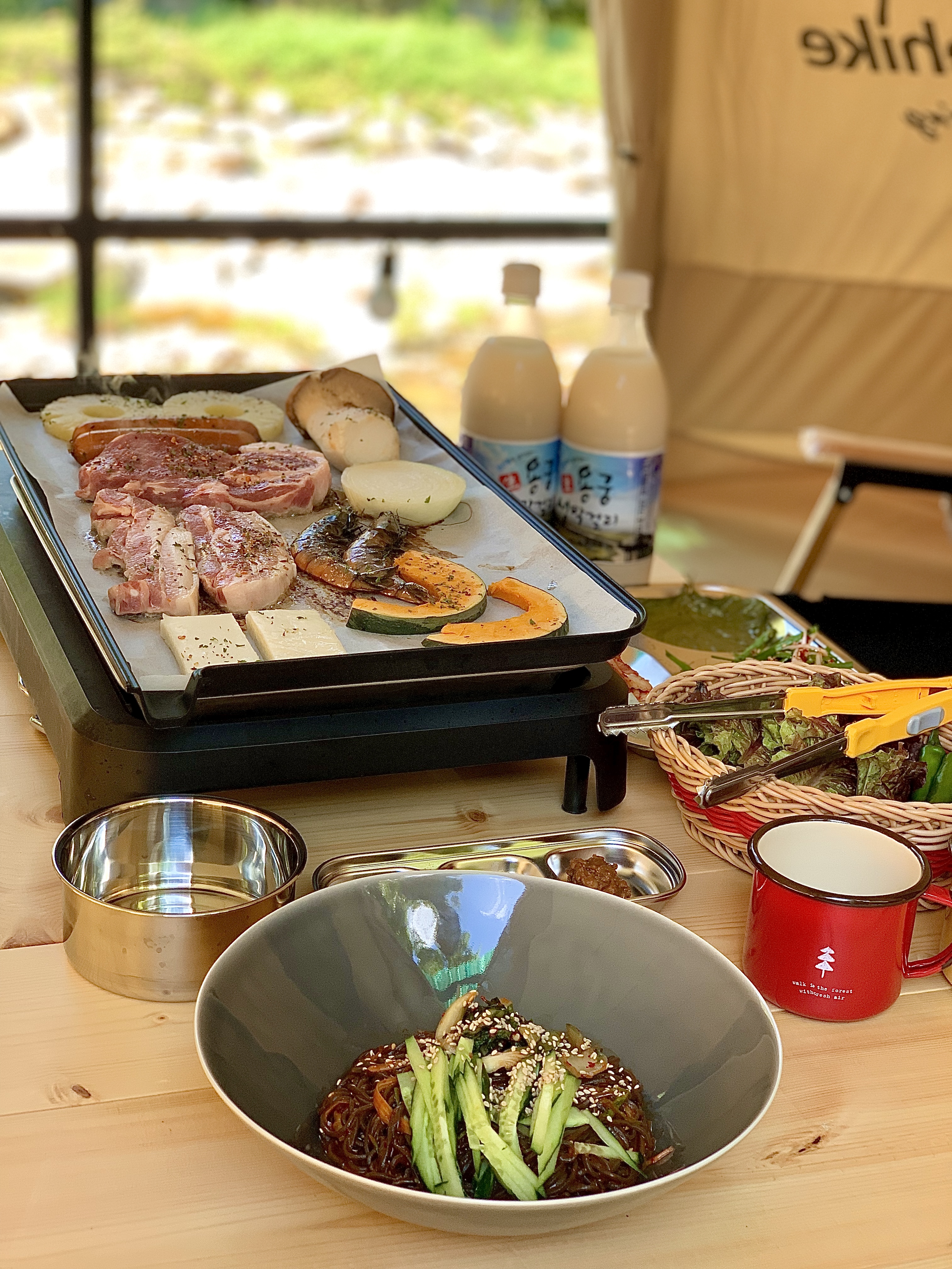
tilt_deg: -20.9
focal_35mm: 52
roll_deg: -4.8
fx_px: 1907
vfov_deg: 36.8
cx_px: 476
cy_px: 634
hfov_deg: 28.0
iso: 40
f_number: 2.4
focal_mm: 6
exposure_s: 1/122
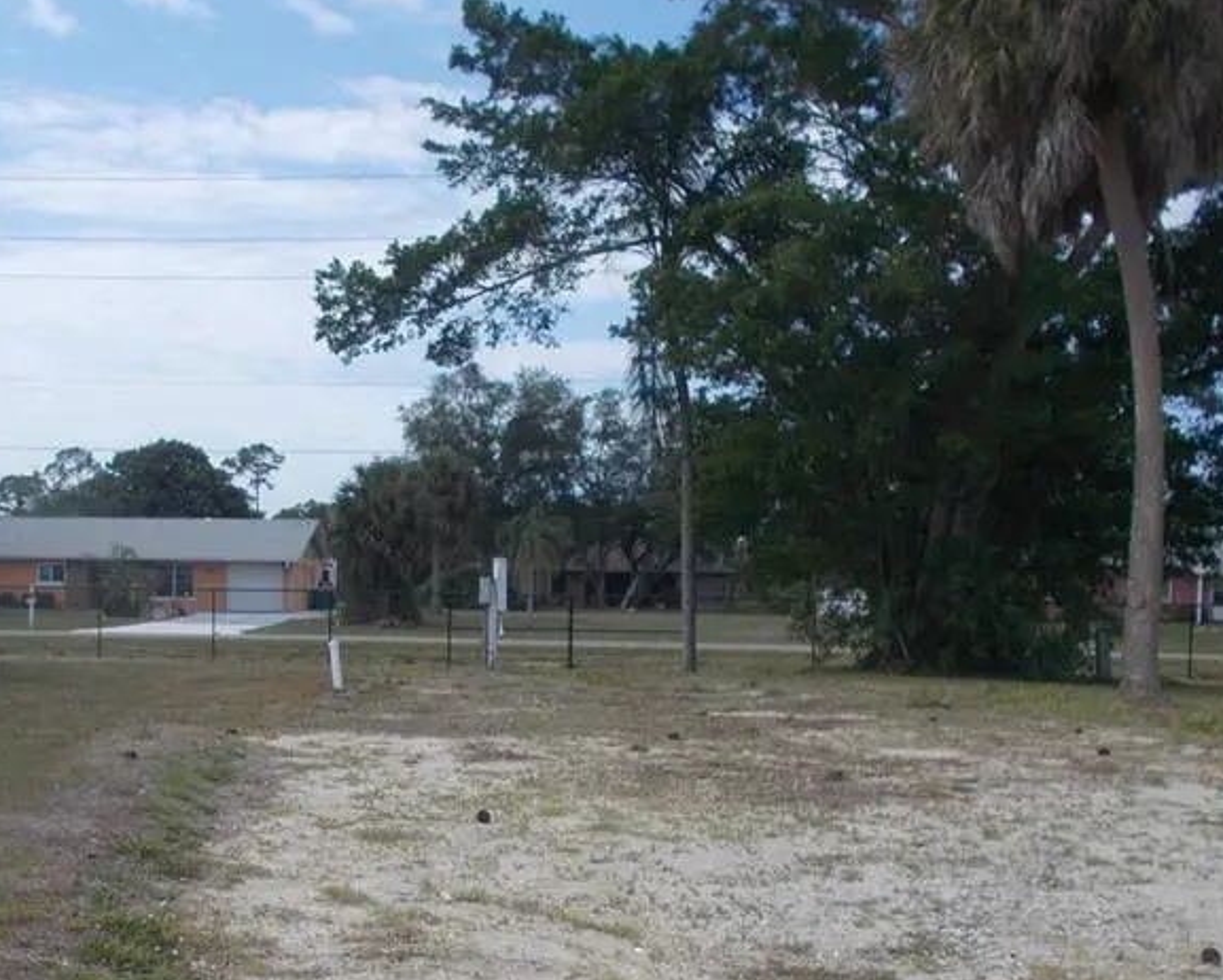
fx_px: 1629
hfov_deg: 40.2
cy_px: 694
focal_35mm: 45
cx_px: 333
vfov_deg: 33.0
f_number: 8
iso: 80
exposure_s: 1/160
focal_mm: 4.6
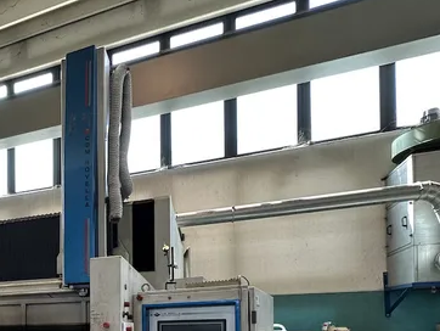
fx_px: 369
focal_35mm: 29
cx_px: 60
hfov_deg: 55.1
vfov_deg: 42.1
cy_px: 328
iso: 160
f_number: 2.2
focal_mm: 2.22
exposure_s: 1/100
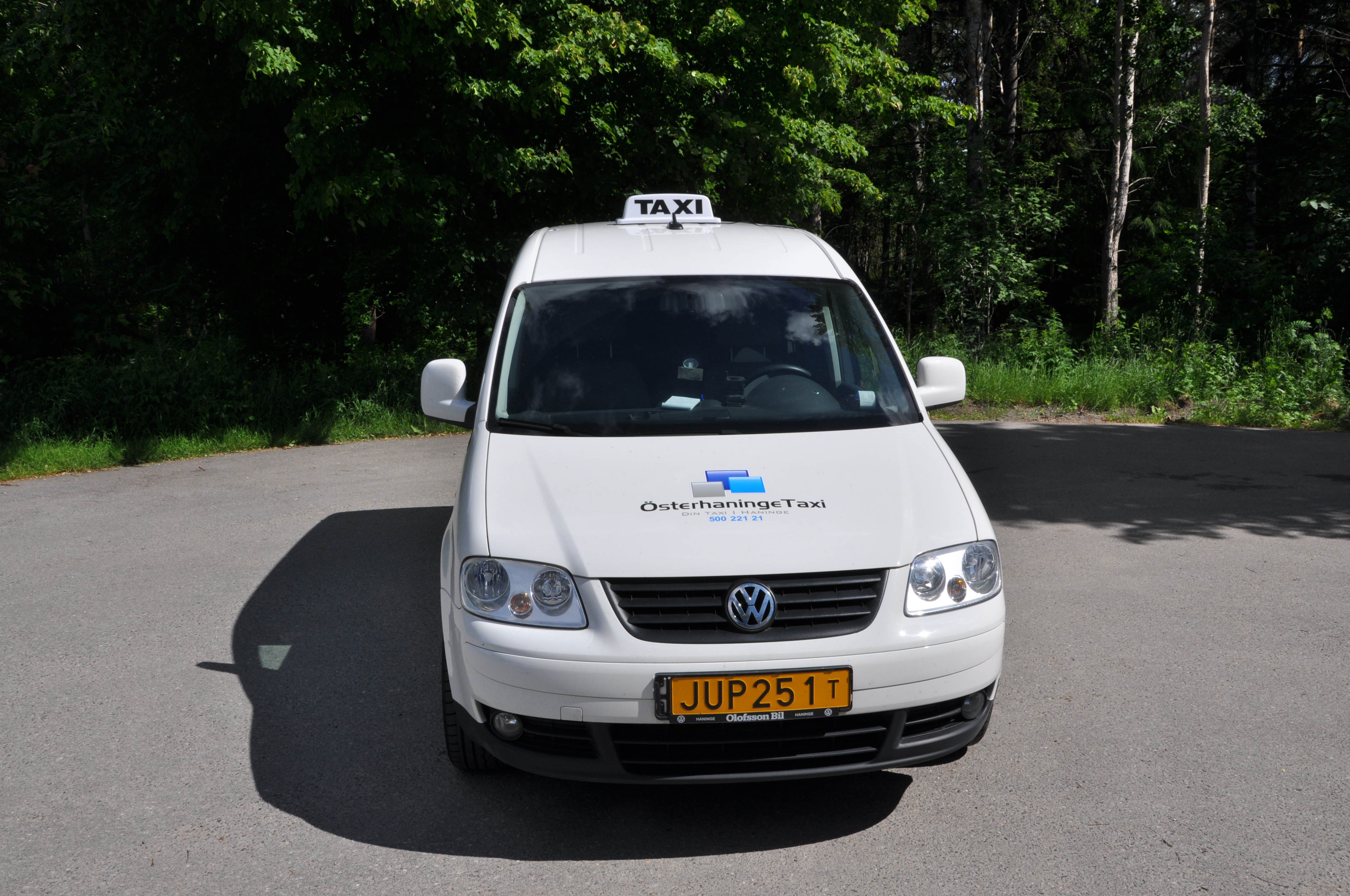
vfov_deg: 39.9
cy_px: 448
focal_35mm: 33
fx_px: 1236
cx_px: 675
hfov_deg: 57.3
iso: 200
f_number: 16
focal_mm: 22
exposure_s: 1/250
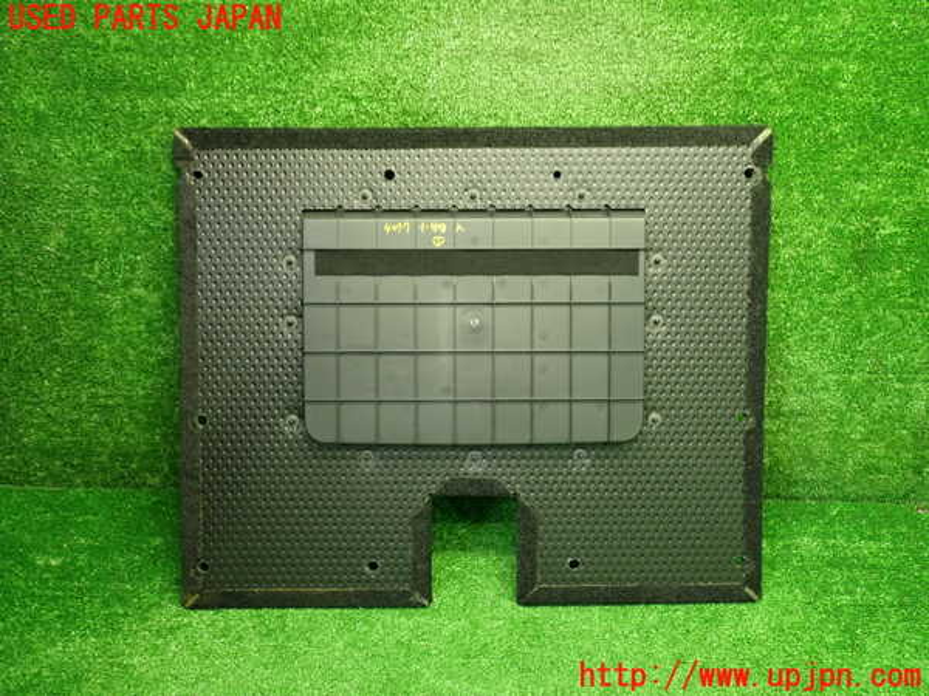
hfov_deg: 60.0
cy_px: 348
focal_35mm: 30
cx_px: 464
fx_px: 805
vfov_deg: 46.8
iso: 320
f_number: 2.3
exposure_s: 1/30
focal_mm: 5.4
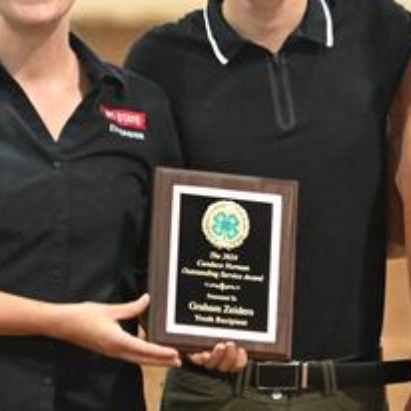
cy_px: 459
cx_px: 367
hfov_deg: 3.9
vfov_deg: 3.9
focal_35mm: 454
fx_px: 6099
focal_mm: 105
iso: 10000
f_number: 2.8
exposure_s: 1/500
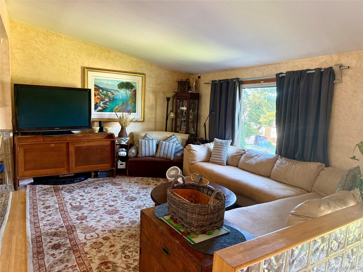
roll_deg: -2.5
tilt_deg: -7.4
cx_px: 182
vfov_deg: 56.8
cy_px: 136
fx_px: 252
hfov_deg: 71.6
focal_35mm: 24
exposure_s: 1/60
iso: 320
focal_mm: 6.76
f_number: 1.78
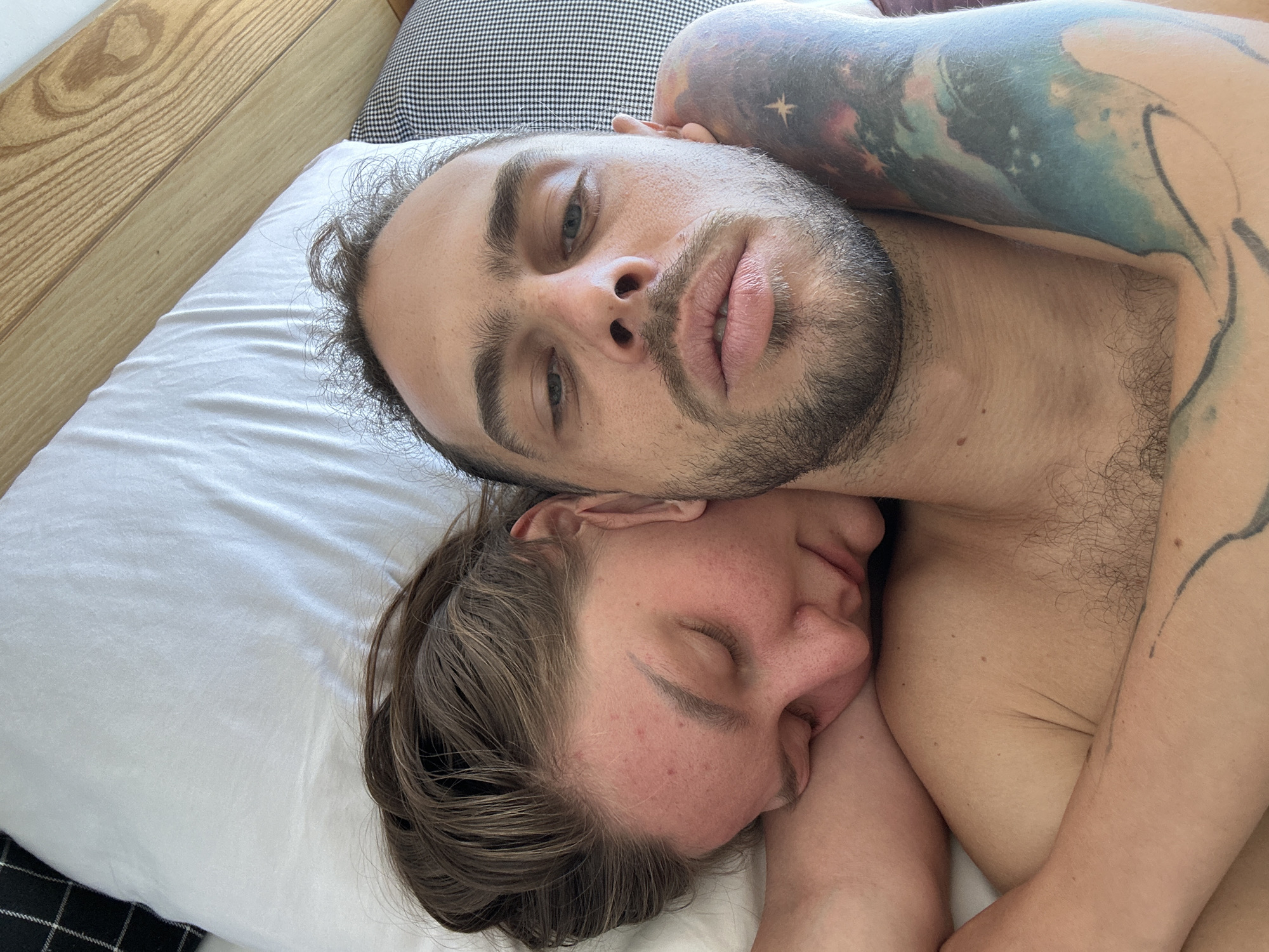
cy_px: 476
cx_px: 634
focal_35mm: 23
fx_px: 843
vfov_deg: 58.9
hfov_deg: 73.9
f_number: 1.9
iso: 80
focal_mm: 2.69
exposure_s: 1/65
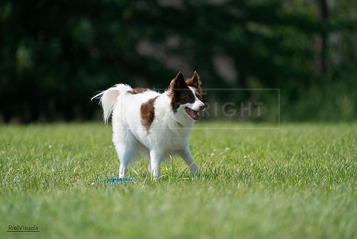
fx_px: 5951
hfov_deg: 3.4
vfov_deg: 2.3
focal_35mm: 600
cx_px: 178
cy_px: 120
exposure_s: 1/4000
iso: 800
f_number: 6.3
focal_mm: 600
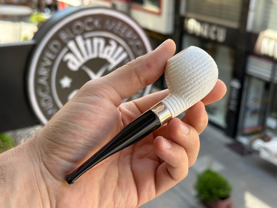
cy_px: 104
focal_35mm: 48
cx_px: 138
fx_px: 384
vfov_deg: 30.3
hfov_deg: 39.7
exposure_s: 1/409
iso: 64
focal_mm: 6.86
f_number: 1.78
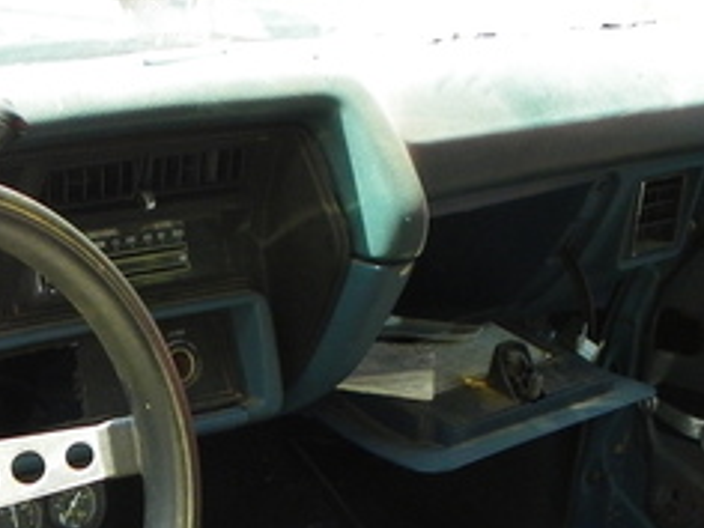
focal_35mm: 95
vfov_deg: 15.3
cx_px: 107
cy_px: 510
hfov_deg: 20.3
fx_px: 1932
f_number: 3.2
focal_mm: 6.2
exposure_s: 1/125
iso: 100
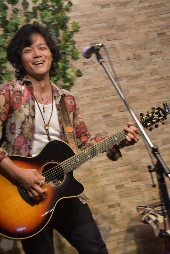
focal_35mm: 75
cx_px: 85
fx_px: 530
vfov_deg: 27.0
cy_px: 127
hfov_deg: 18.2
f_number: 4.8
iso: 2200
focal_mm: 50
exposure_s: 1/60
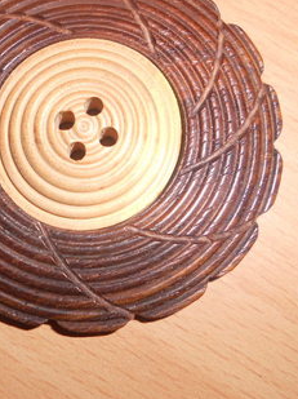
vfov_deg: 40.4
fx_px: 541
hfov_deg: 30.3
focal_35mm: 47
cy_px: 169
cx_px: 72
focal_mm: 5.1
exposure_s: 1/25
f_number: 8.5
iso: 80
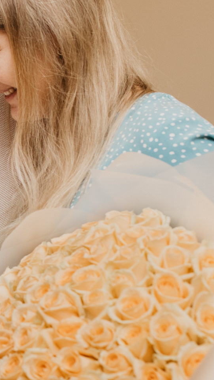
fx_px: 979
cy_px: 222
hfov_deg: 11.7
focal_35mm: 97
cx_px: -150
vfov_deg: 22.0
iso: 400
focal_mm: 35
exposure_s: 1/160
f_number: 4
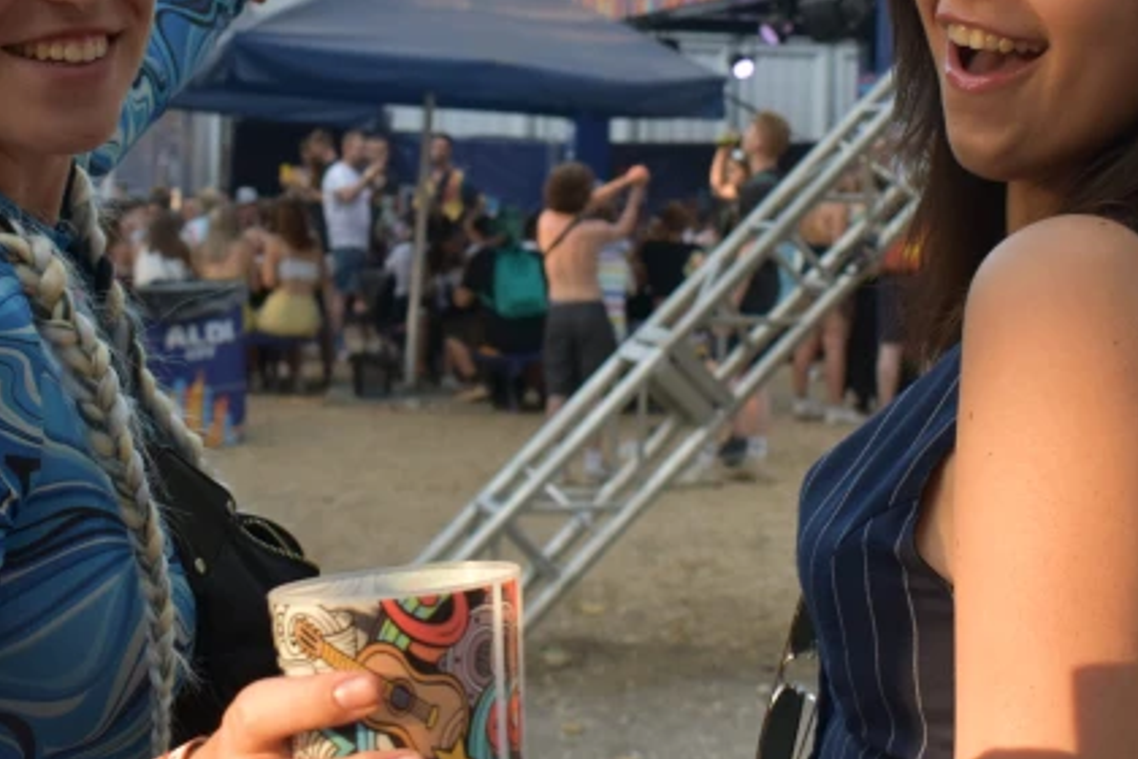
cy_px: 106
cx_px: 536
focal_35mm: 67
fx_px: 2114
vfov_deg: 20.0
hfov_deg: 30.1
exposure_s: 1/250
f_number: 5.6
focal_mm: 25
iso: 360
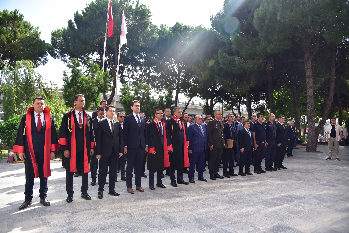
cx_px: 174
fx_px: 233
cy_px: 116
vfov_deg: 53.1
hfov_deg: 73.7
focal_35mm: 24
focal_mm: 24
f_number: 4
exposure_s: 1/2000
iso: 640
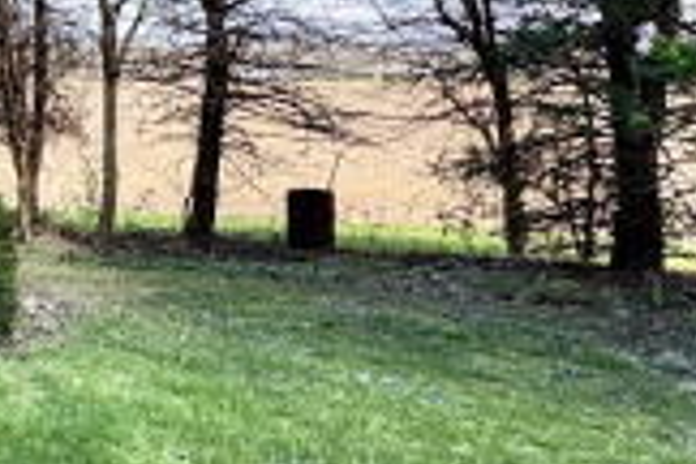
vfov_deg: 22.4
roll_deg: -0.3
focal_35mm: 60
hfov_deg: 23.2
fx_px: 1160
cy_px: 103
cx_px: -462
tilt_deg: -2.2
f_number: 2.2
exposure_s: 1/582
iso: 40
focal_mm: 2.22
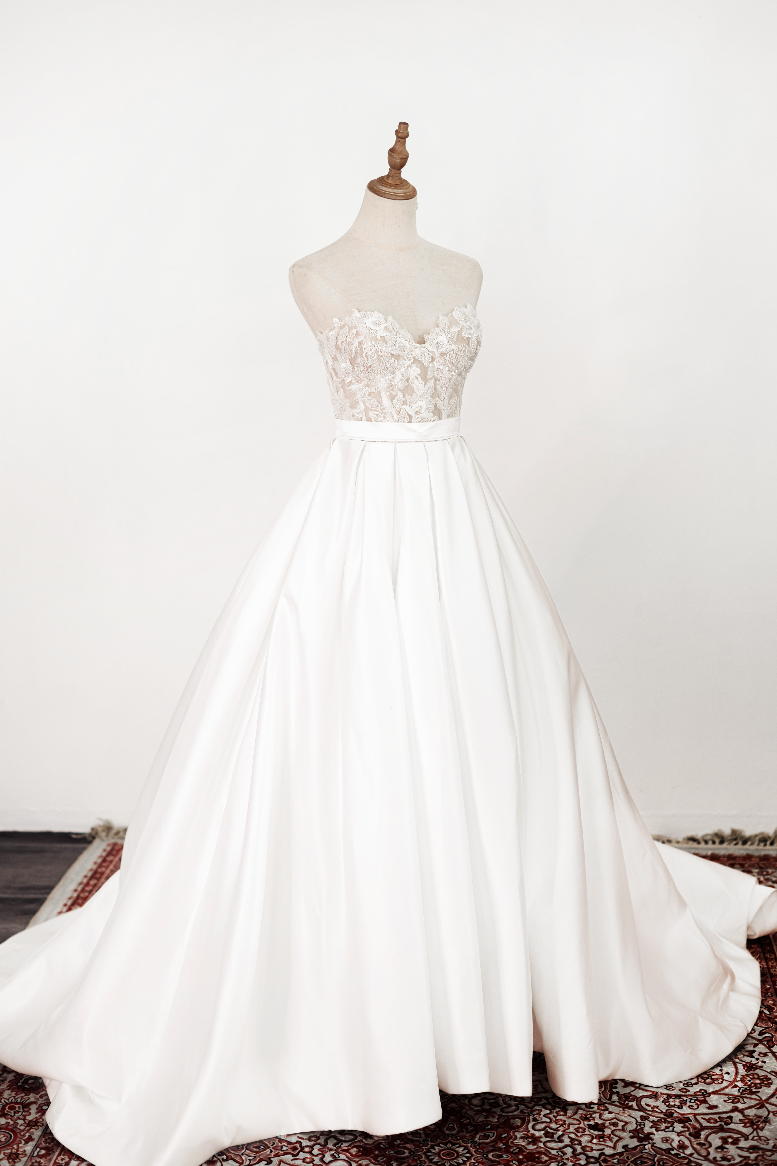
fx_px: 1619
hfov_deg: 27.0
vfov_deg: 39.6
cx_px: 388
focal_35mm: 50
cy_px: 583
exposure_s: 1/125
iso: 72
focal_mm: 50
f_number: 3.2
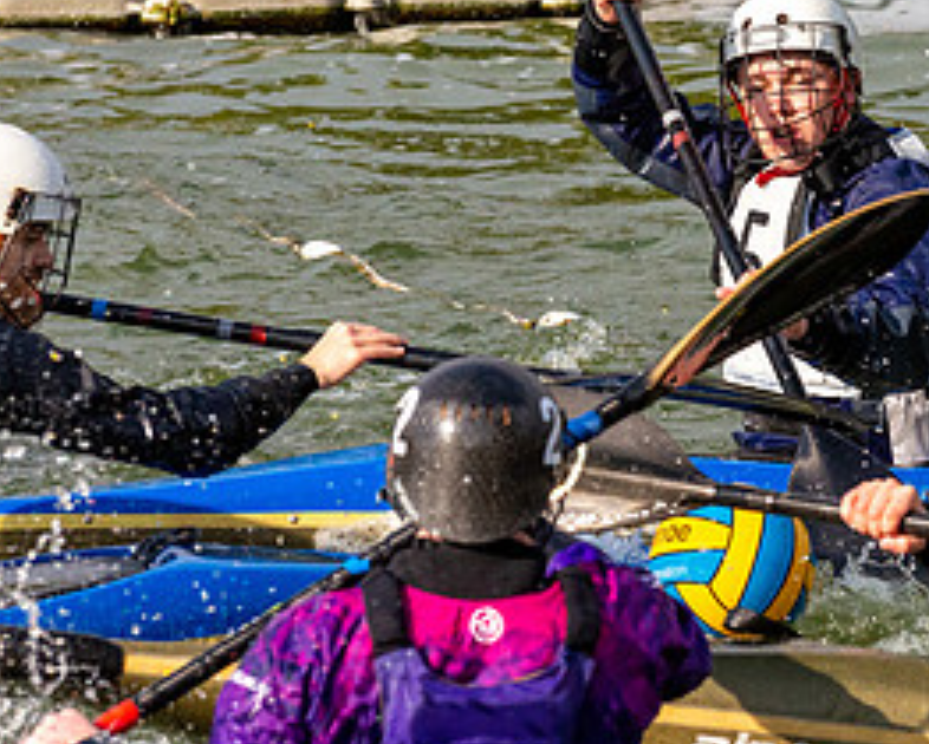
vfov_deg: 3.1
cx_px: 885
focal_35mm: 505
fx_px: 13895
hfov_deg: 3.8
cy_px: 280
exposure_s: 1/3200
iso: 2500
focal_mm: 200
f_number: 8
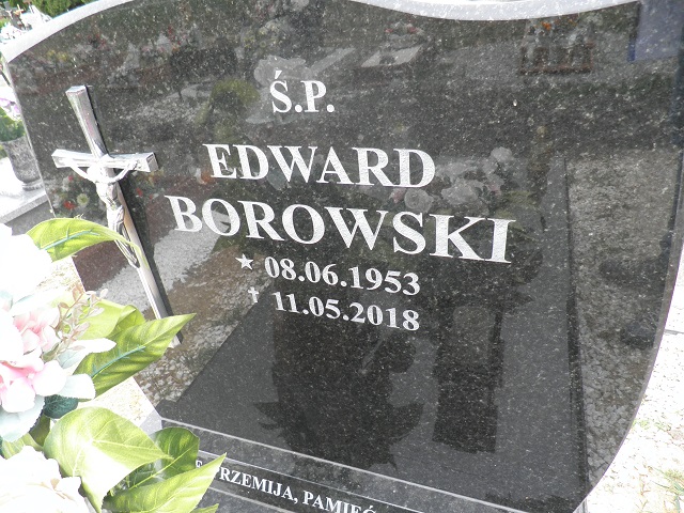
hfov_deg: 71.6
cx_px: 342
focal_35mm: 24
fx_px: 474
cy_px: 256
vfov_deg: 56.8
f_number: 3.3
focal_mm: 4.3
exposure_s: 1/40
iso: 64
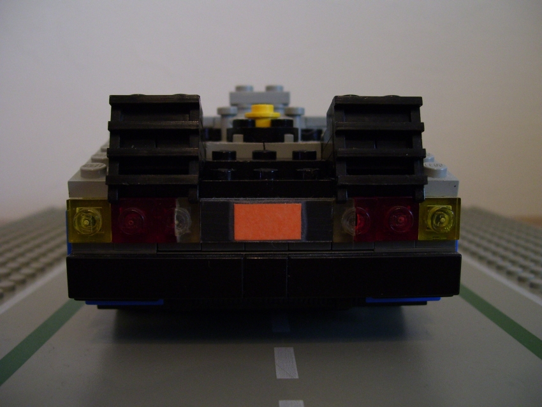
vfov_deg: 38.7
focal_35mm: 37
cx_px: 271
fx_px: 579
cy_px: 204
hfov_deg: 50.1
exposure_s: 1/8
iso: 160
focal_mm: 6
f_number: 2.7
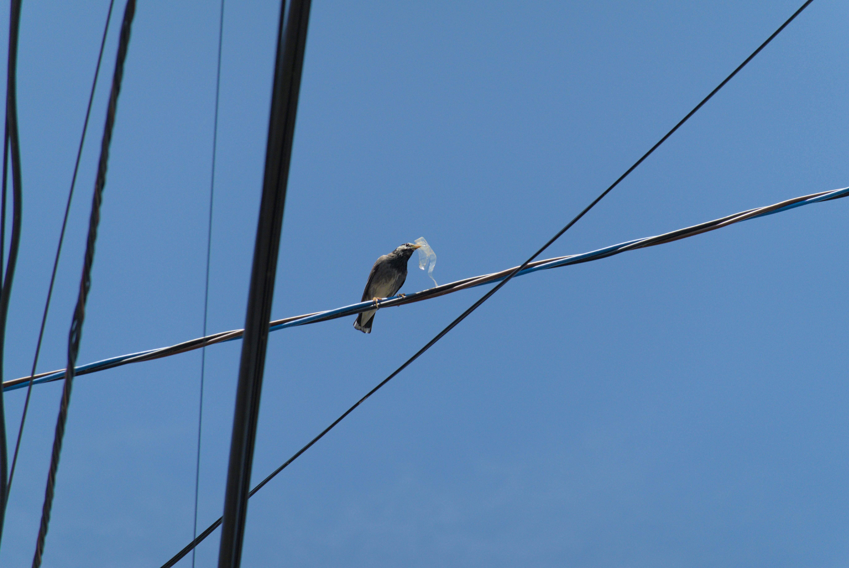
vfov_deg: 6.9
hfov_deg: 10.3
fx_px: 4721
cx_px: 424
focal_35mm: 200
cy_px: 284
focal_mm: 72
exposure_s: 1/1000
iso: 100
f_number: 5
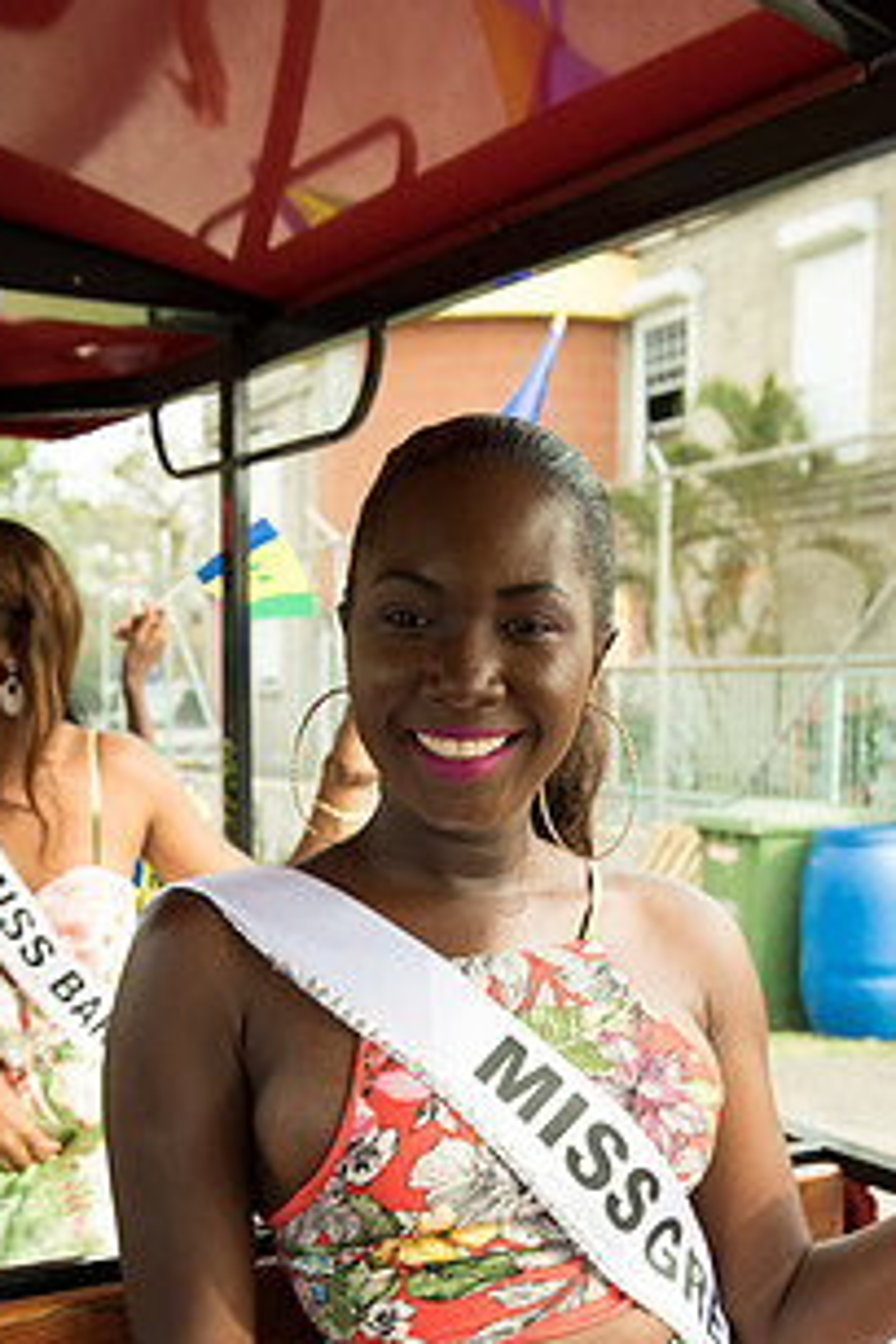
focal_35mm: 47
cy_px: 975
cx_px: 523
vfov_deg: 40.9
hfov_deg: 28.6
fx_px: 1755
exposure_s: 1/100
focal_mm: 32
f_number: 5.6
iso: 160
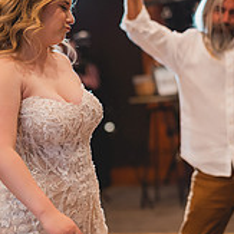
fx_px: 895
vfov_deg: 14.9
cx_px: 112
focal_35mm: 117
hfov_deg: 14.9
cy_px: 119
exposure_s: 1/400
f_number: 1.4
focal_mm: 50
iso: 1250
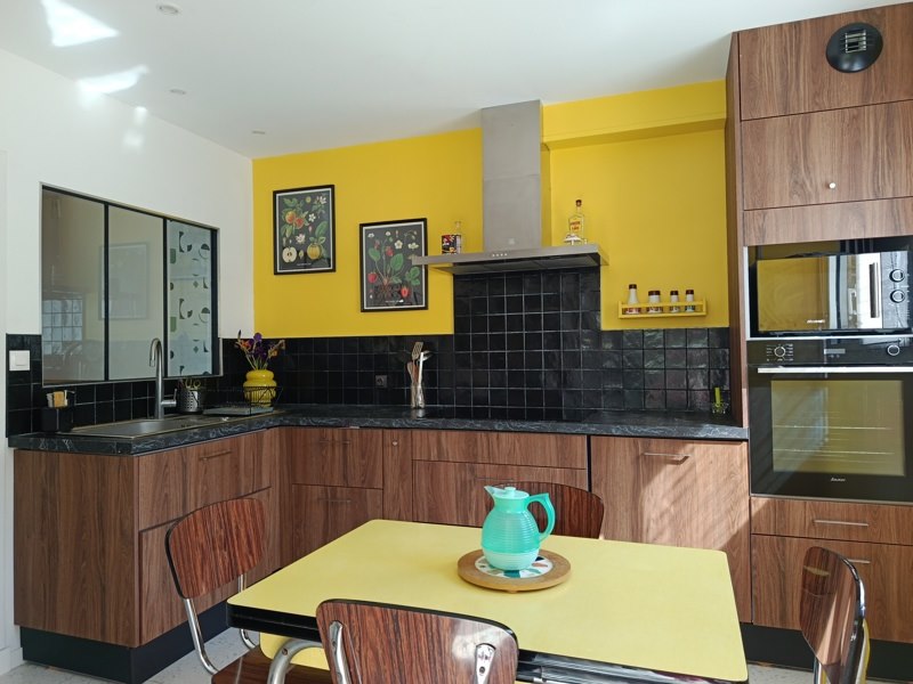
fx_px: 633
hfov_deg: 71.6
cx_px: 456
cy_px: 342
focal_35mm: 24
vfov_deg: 56.8
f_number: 1.7
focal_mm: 5.24
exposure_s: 1/100
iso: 320
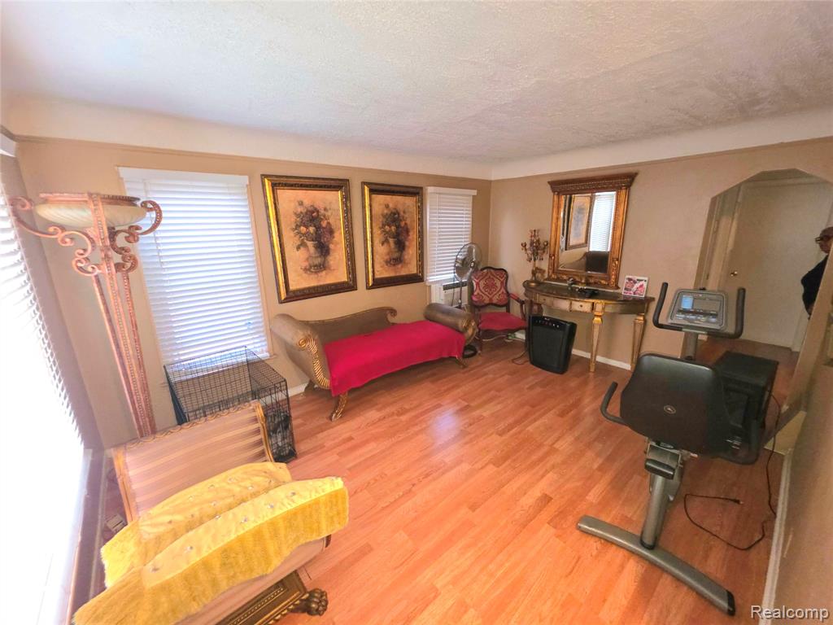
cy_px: 312
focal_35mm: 13
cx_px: 416
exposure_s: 1/30
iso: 250
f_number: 1.9
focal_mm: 2.2
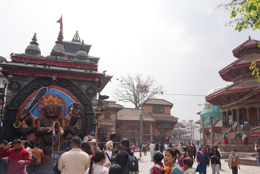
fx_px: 224
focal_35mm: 31
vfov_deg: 42.2
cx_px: 146
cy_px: 101
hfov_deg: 60.1
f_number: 11
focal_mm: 24
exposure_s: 1/125
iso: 100
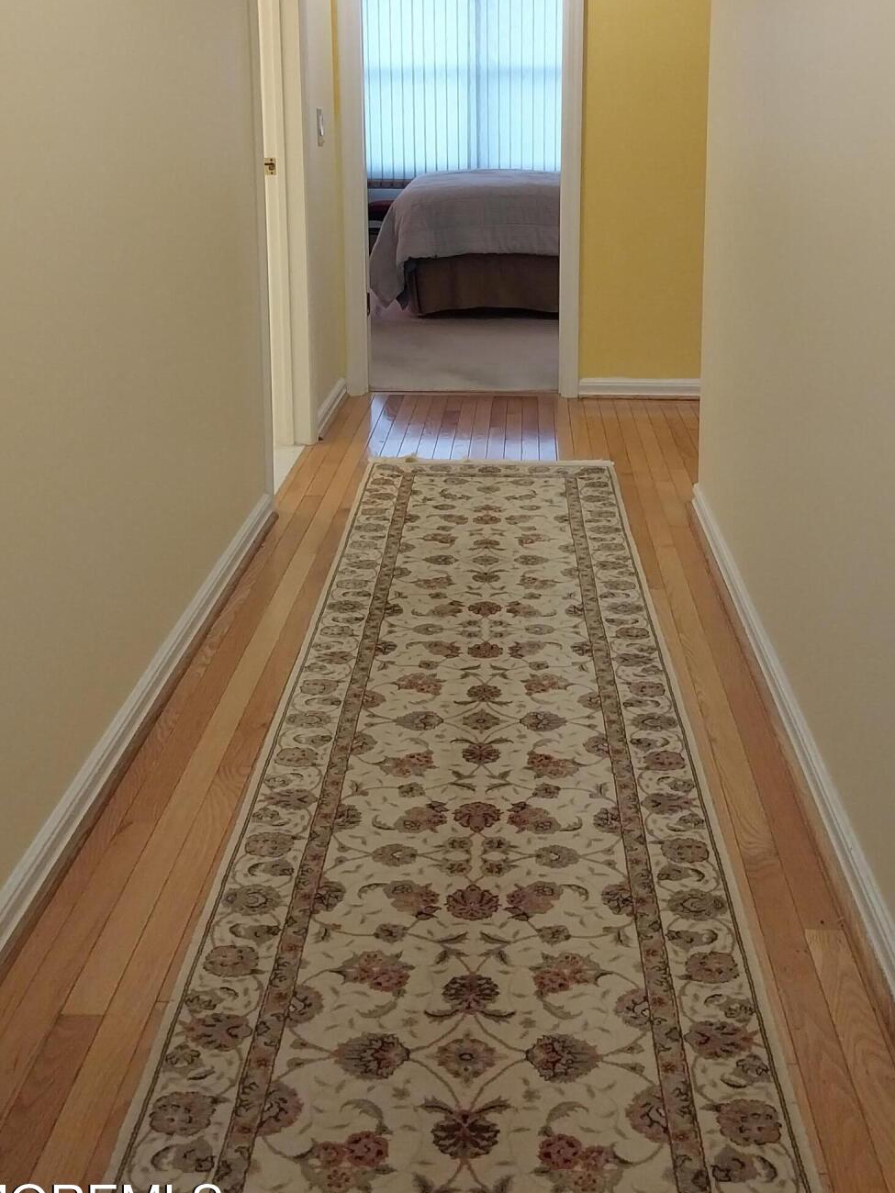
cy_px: 371
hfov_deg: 35.9
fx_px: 1379
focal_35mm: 40
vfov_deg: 45.9
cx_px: 483
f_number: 1.8
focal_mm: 4
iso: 250
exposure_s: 1/60
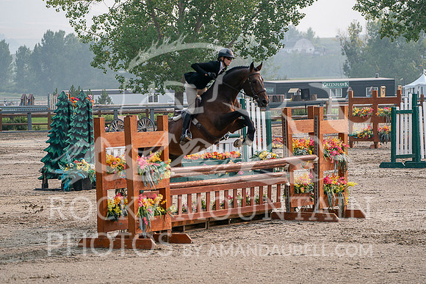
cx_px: 213
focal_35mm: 160
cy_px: 142
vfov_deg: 8.6
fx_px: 1894
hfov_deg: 12.8
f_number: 5.6
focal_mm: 160
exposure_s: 1/1000
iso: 500
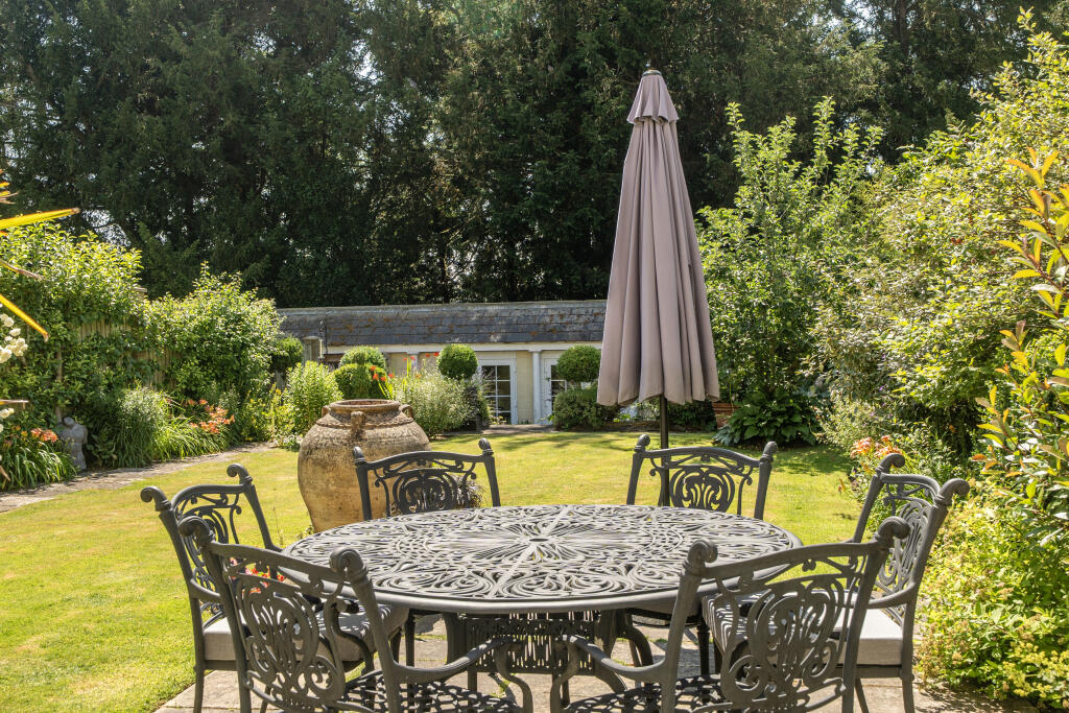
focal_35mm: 36
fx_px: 1069
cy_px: 356
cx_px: 534
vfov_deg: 36.9
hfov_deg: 53.1
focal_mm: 24
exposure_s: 1/200
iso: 200
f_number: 8
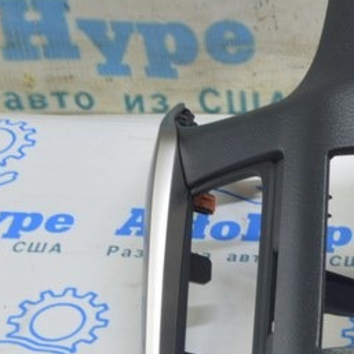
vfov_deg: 14.3
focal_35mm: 122
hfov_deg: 13.0
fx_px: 1412
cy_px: 165
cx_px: 620
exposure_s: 1/20
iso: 400
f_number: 5.6
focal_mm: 24
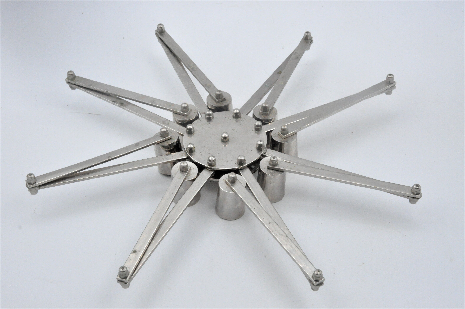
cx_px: 232
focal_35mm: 72
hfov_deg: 28.1
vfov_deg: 18.9
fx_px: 929
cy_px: 154
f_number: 18
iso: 3200
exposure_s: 1/640
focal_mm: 48
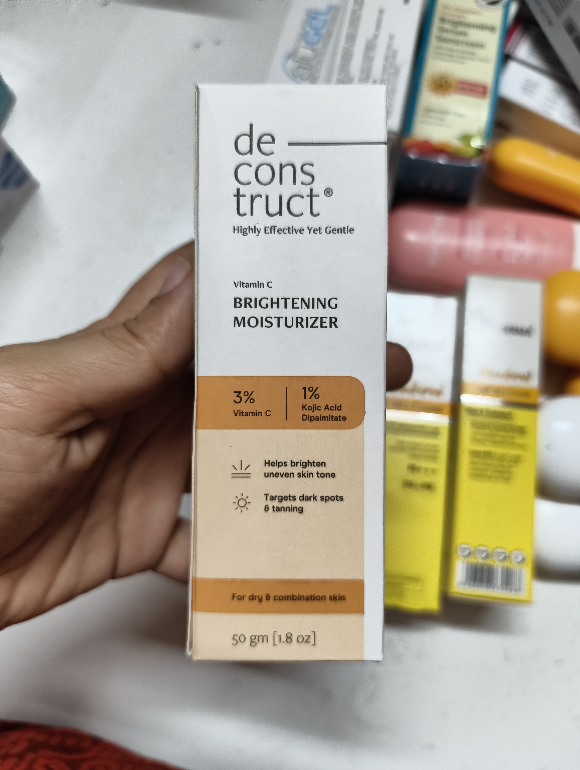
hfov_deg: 56.9
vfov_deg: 71.5
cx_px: 290
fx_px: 535
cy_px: 385
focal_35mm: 24
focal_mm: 5.56
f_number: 1.87
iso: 579
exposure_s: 1/100
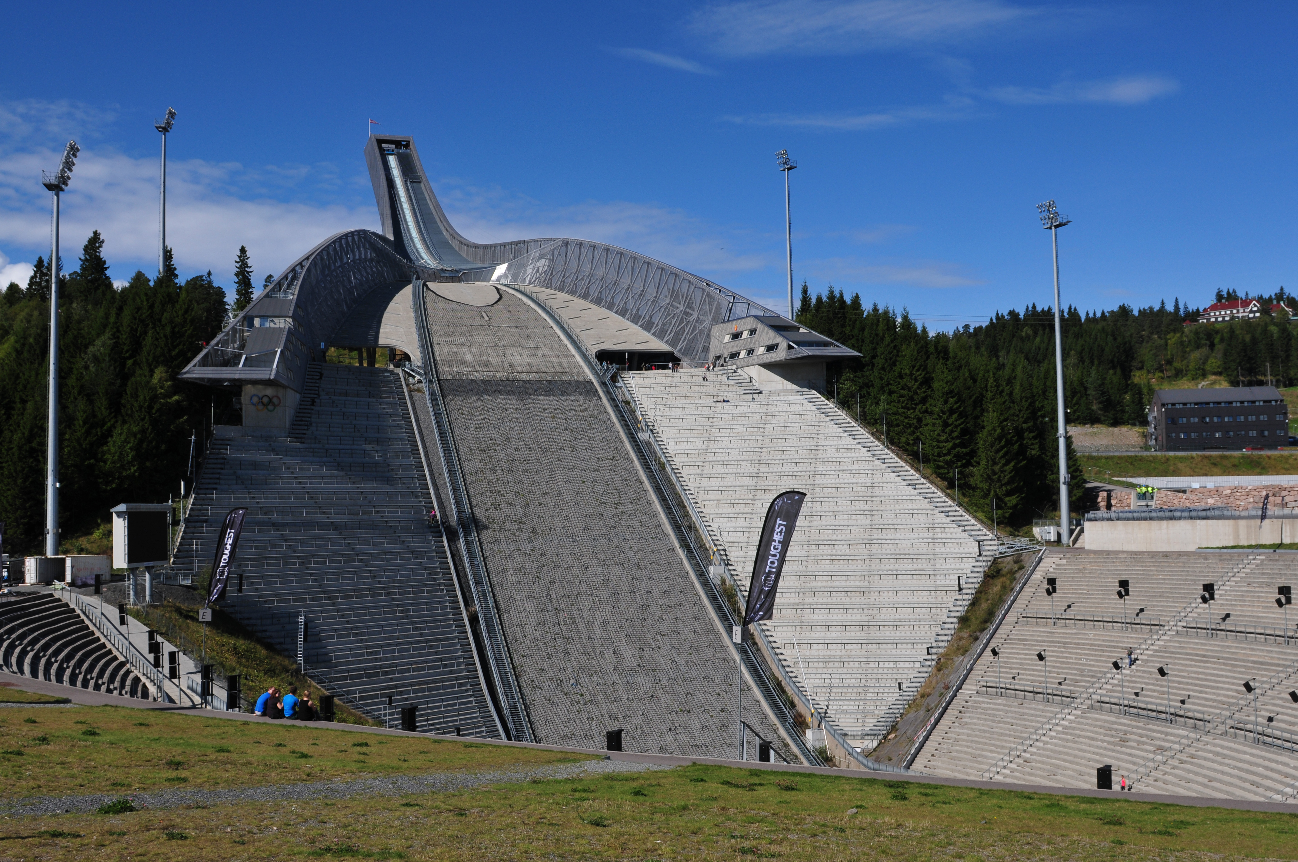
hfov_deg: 53.2
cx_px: 649
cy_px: 431
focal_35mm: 36
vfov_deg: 36.8
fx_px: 1296
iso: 200
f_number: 11
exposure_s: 1/500
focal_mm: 24
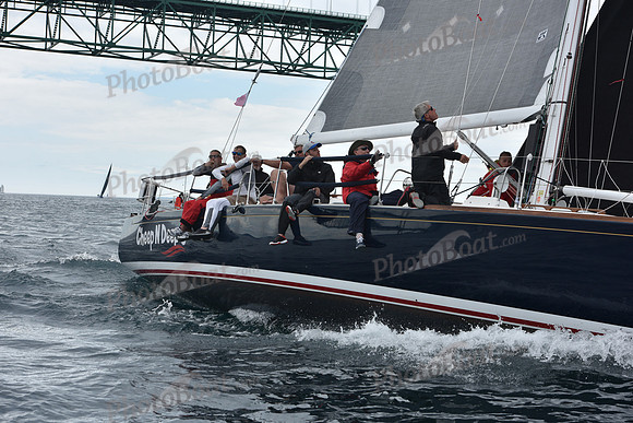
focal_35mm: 70
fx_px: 1231
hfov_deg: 28.8
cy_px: 212
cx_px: 316
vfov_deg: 19.5
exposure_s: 1/800
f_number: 6.3
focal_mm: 70
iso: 250
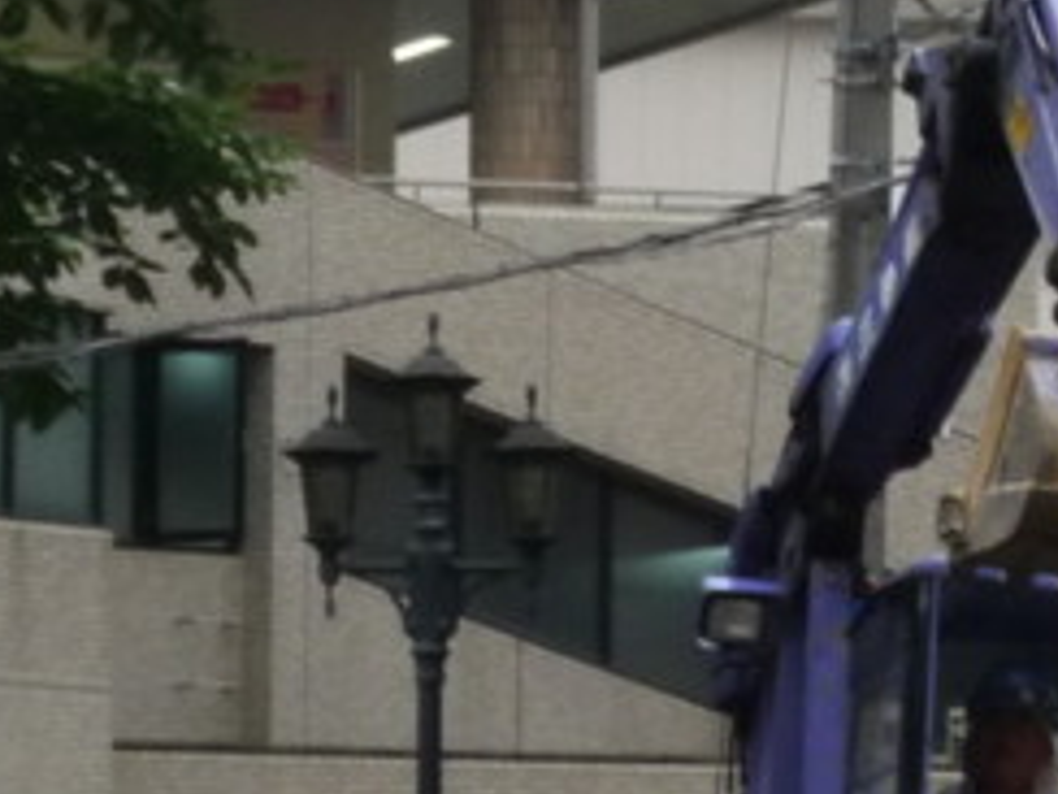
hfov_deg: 5.9
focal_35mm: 332
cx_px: 1171
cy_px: 399
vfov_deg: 4.5
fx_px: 10147
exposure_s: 1/60
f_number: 4.9
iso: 160
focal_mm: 13.2
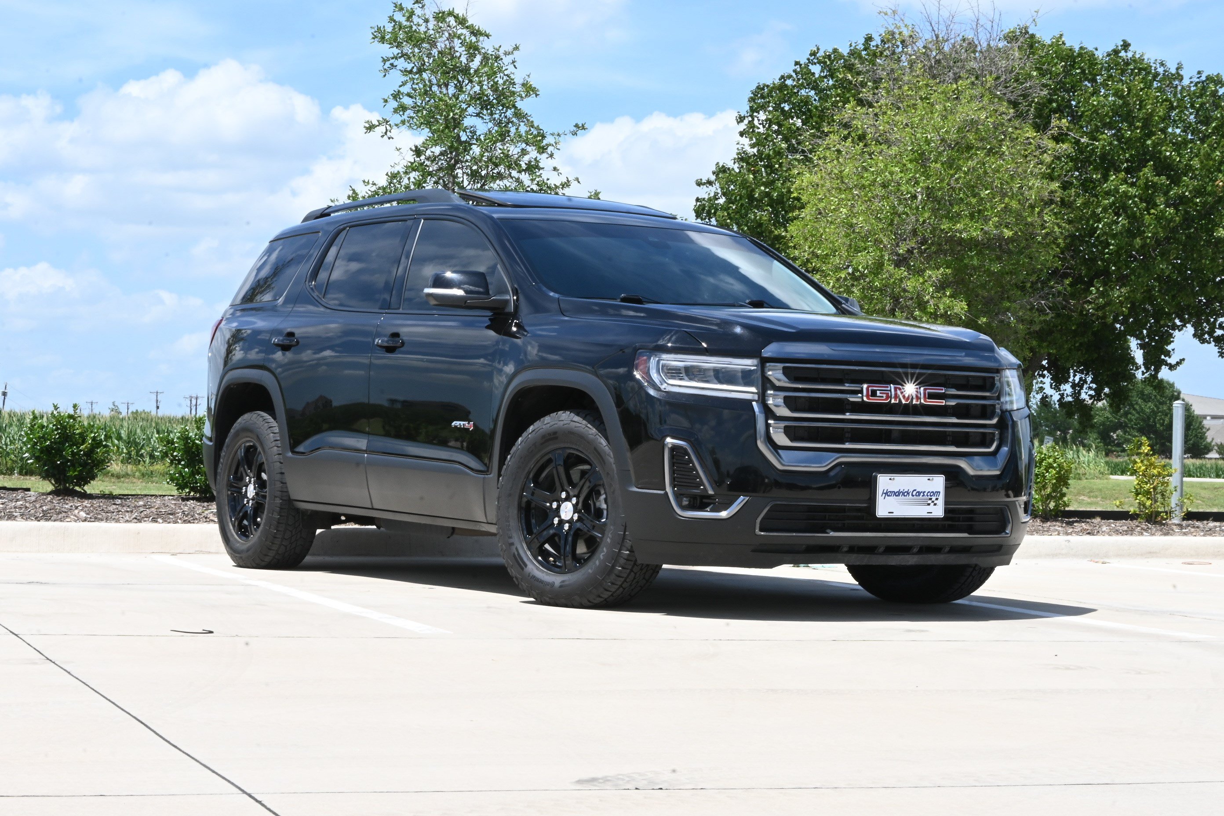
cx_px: 612
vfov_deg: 19.7
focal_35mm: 69
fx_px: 2346
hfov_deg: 29.2
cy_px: 408
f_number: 32
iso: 400
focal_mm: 46
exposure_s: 1/60
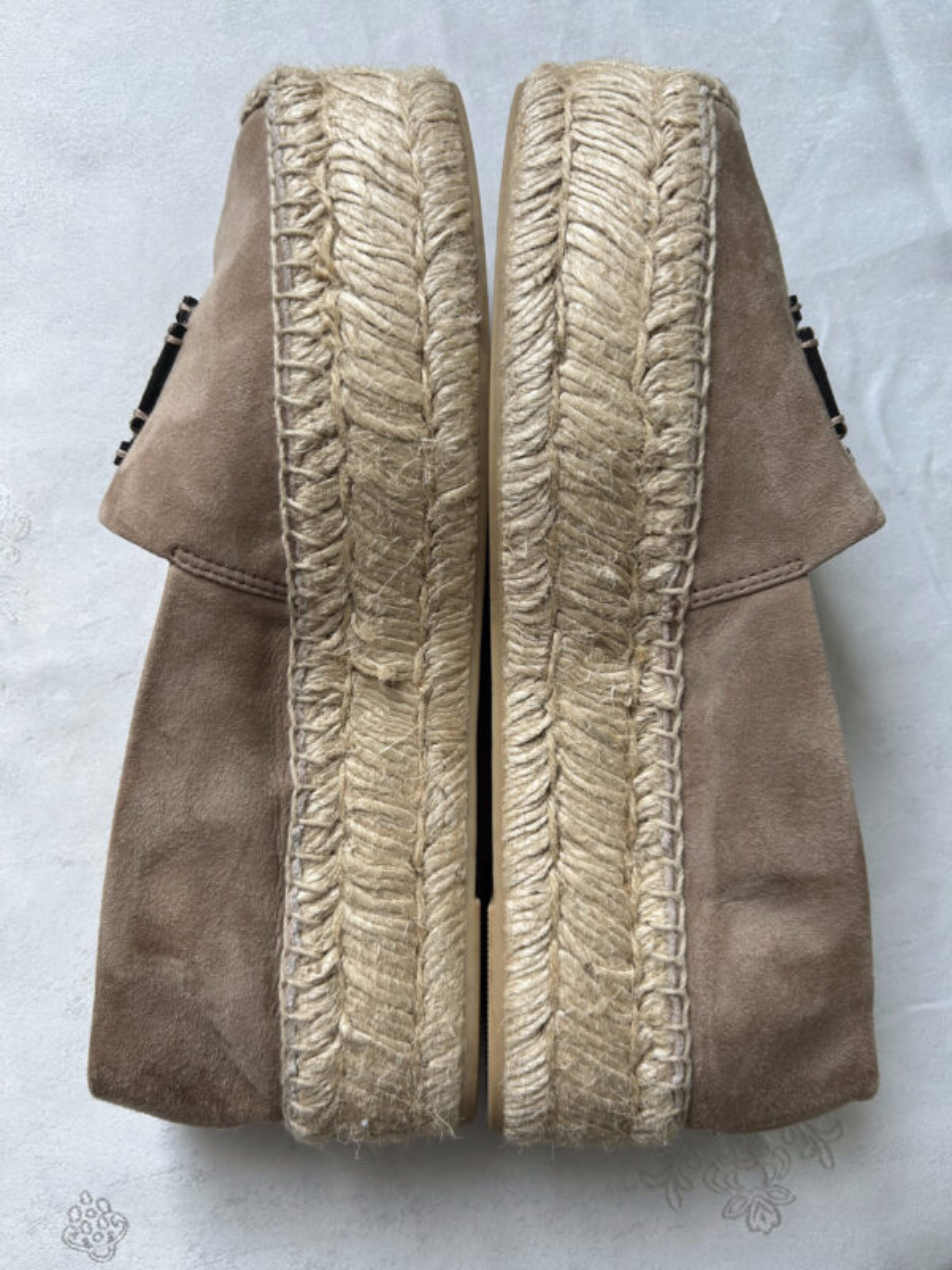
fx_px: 953
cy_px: 635
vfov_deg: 67.3
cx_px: 476
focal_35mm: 26
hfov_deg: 53.1
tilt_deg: -86.2
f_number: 1.5
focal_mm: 5.7
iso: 32
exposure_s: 1/151
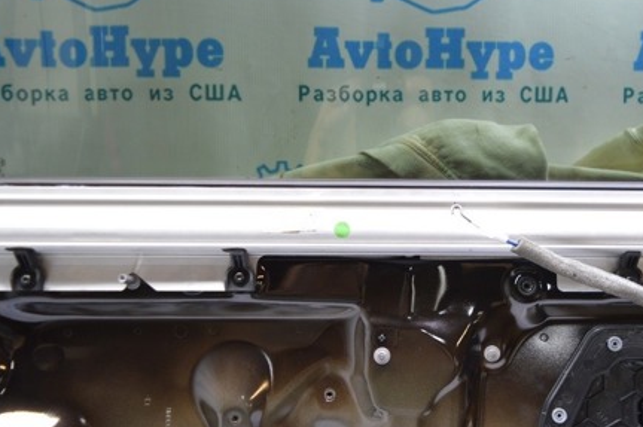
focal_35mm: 40
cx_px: 391
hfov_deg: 48.2
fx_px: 714
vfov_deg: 33.3
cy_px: 222
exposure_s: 1/25
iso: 400
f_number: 3.5
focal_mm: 18
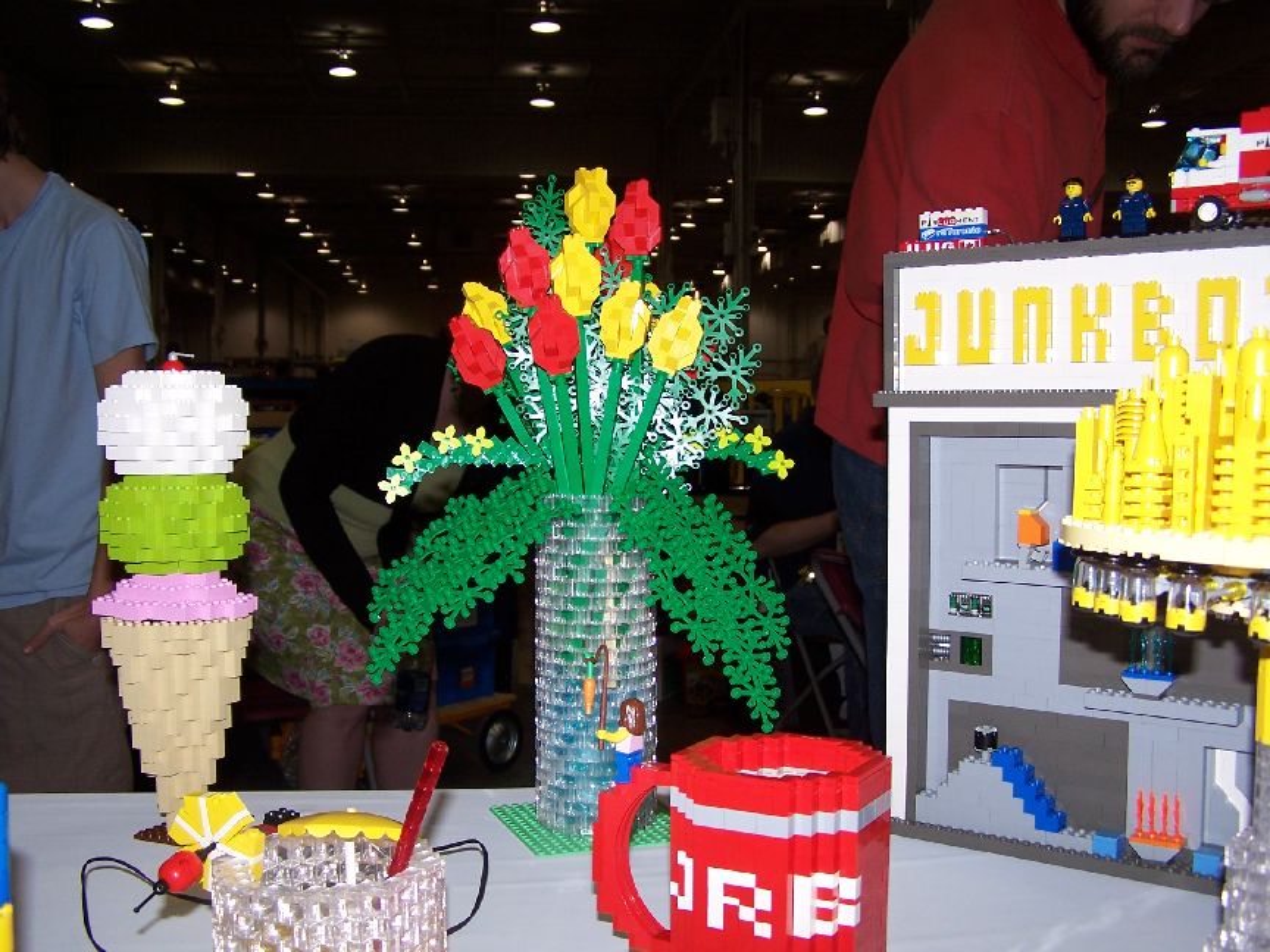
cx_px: 635
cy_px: 476
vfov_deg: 37.7
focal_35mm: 38
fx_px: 1394
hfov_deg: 49.0
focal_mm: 6.3
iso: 80
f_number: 2.8
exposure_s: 1/60
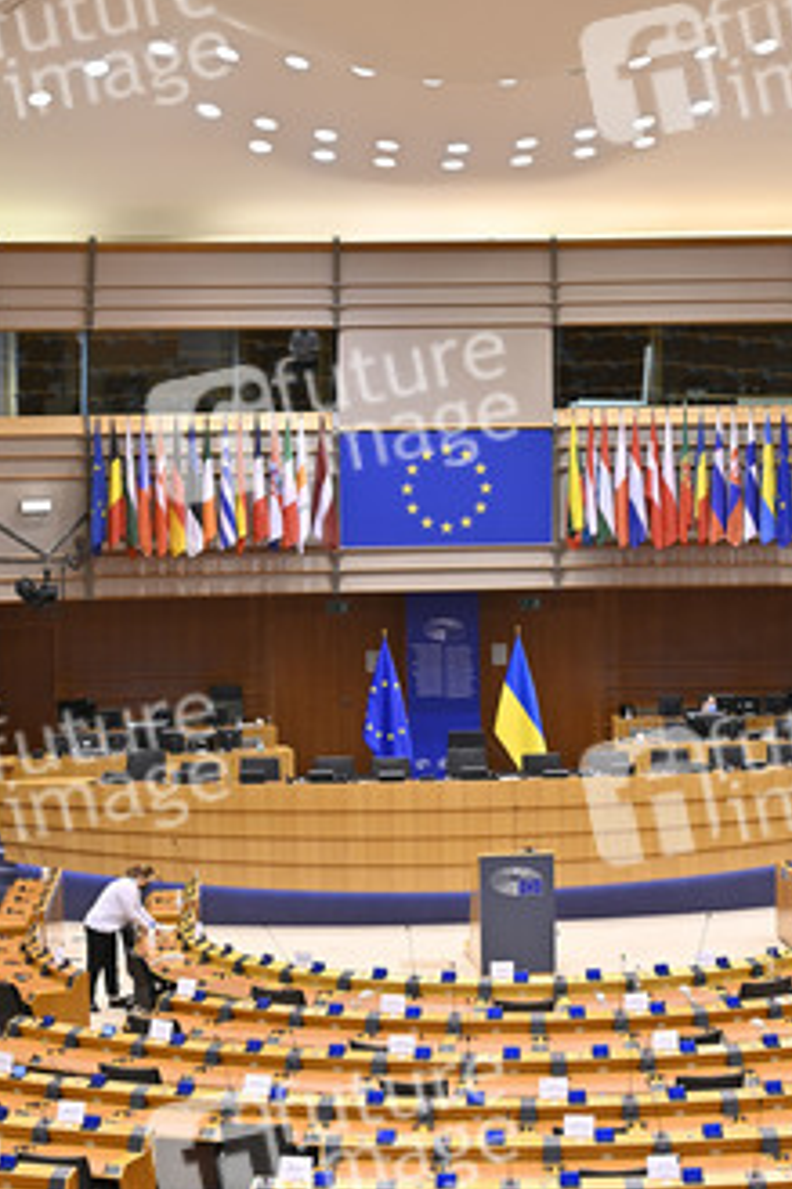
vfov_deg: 23.9
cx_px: 438
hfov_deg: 16.1
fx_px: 2808
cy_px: 600
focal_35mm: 85
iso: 800
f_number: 2.8
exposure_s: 1/250
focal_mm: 70
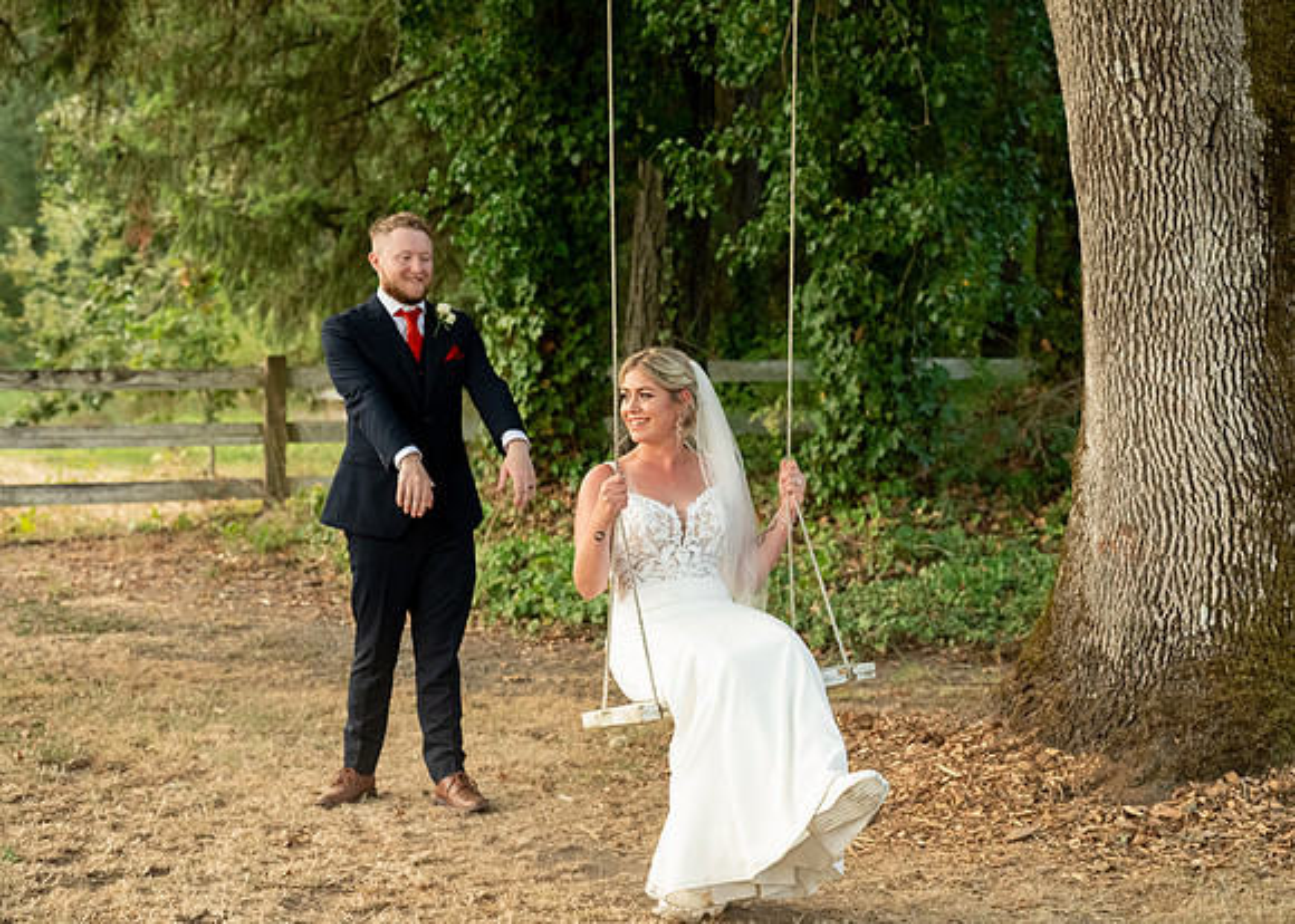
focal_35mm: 71
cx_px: 732
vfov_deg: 20.0
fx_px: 2627
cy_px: 443
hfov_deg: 27.7
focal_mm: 64
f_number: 4
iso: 4000
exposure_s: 1/400
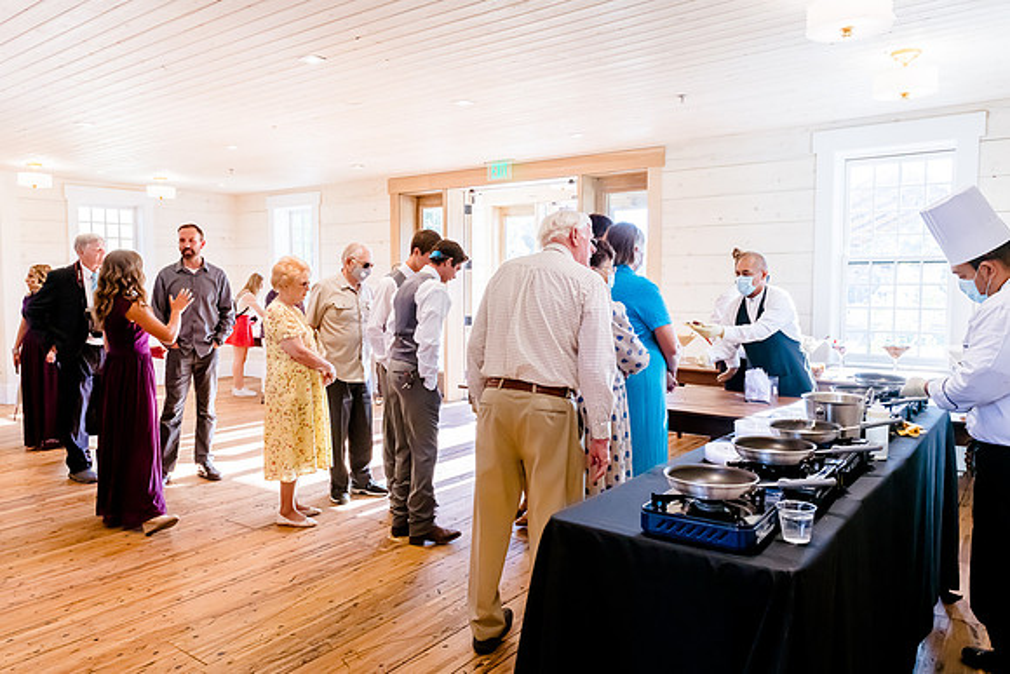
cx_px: 473
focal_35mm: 26
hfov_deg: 69.3
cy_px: 322
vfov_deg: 49.6
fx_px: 730
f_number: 6.3
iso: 2500
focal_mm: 24
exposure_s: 1/320
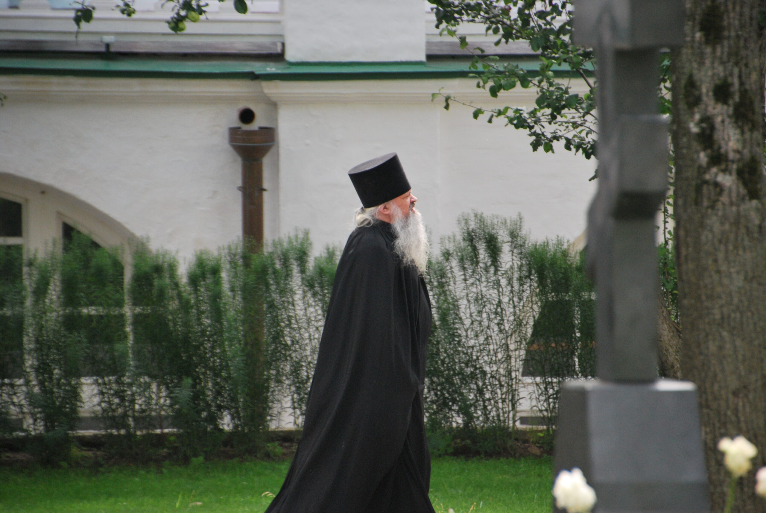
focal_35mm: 330
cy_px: 256
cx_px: 383
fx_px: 7030
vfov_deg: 4.2
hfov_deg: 6.2
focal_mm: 220
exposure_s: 1/500
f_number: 6.3
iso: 720
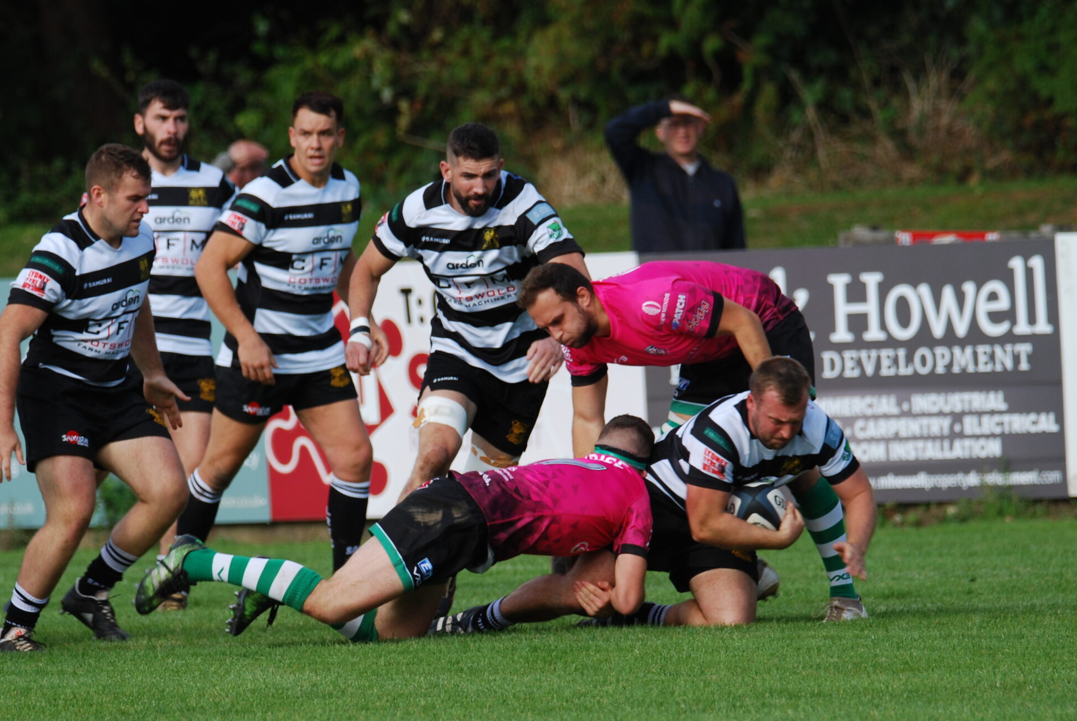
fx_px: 23722
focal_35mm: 792
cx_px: 385
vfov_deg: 1.7
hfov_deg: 2.6
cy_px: 455
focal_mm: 400
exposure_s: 1/500
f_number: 6.3
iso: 220
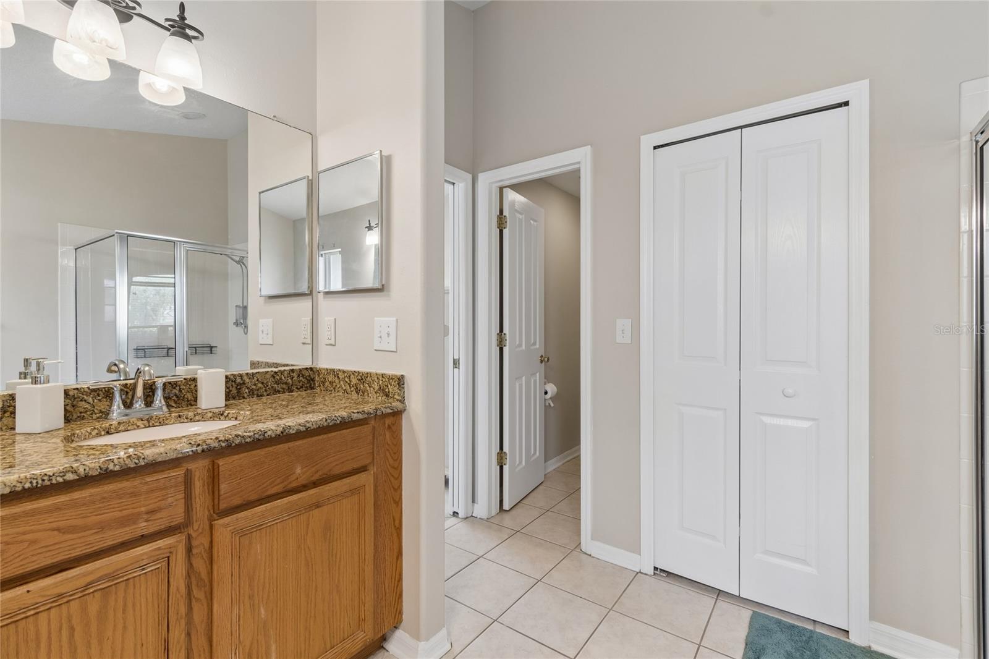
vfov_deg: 77.3
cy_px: 330
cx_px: 494
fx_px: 412
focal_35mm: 15
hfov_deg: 100.4
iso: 100
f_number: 7.1
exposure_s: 1/6
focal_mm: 10
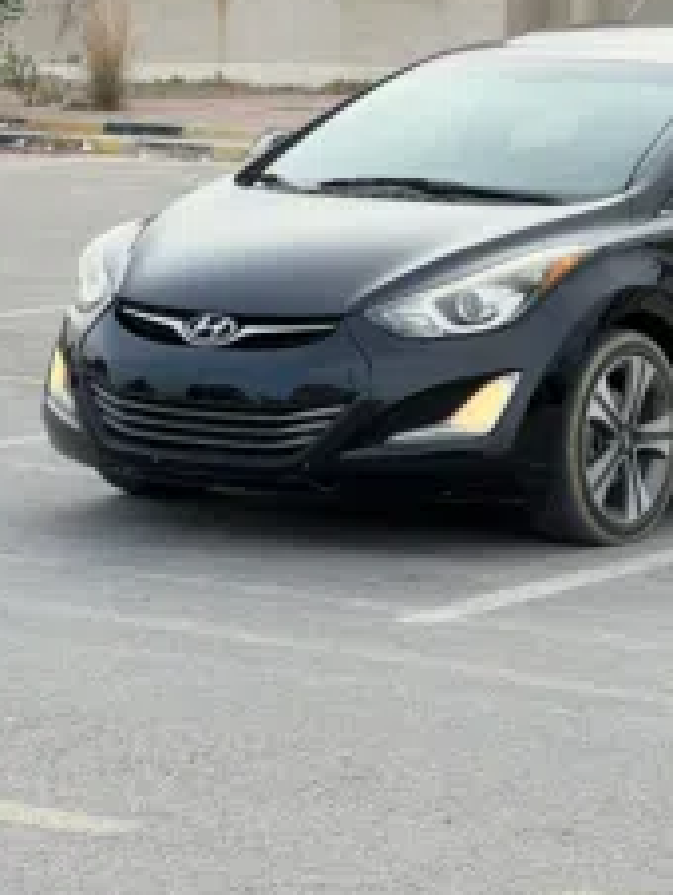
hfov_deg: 10.9
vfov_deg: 14.4
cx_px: 586
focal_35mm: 136
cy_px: 115
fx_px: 3519
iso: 50
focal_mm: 9
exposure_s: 1/99
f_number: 2.8
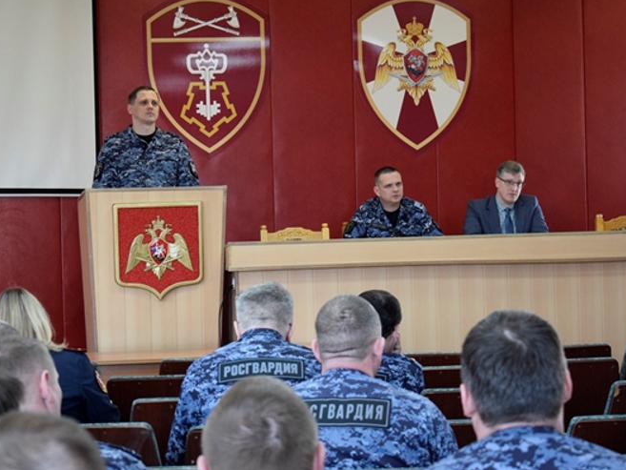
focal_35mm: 91
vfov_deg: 16.3
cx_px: 290
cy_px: 233
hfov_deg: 21.6
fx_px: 1638
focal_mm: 55
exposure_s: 1/250
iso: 3200
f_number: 5.6
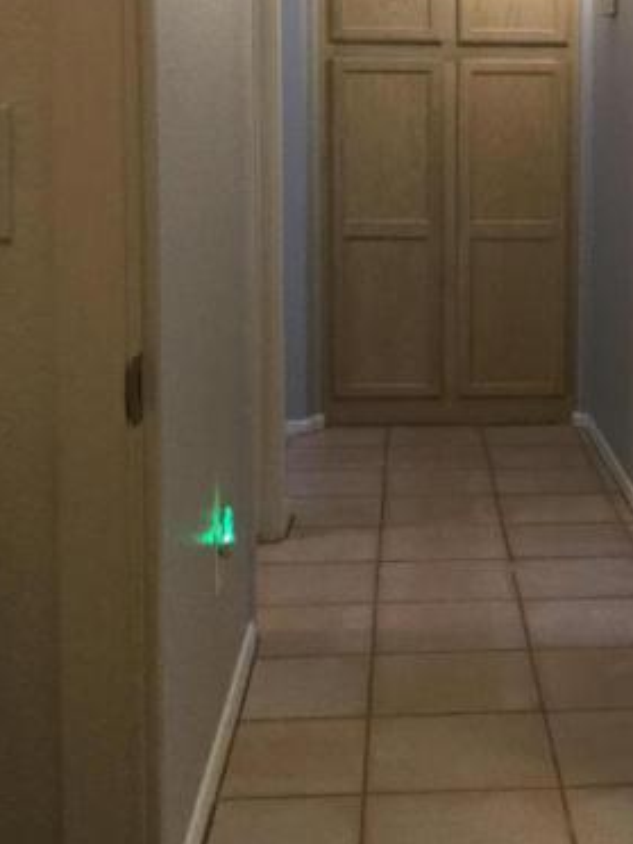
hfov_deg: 22.4
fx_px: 1560
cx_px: 560
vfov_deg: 29.9
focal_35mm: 64
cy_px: 229
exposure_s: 1/30
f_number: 2.4
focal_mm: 3.3
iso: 125
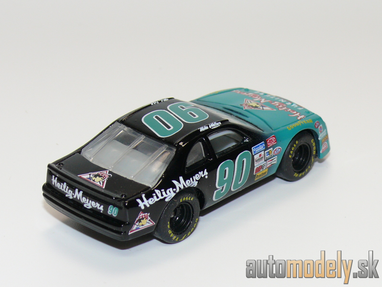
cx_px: 191
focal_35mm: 108
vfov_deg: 13.7
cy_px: 144
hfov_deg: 18.2
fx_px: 1192
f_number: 4
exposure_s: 1/30
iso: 100
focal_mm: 13.8
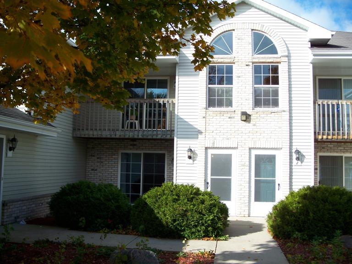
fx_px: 376
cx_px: 176
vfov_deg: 38.7
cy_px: 132
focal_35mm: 37
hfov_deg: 50.1
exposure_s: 1/640
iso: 64
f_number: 2.8
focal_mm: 7.8
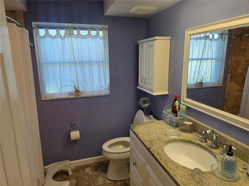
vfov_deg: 58.9
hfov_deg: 73.9
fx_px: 165
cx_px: 124
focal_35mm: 23
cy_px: 93
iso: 80
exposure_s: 1/120
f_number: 1.7
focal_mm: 6.3
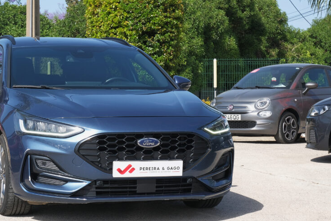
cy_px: 130
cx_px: 100
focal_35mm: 95
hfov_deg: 21.3
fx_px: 874
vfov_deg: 14.4
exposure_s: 1/180
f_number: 9
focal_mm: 45
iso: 160
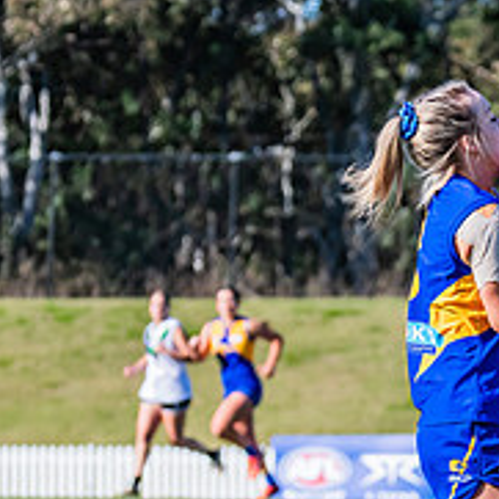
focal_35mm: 615
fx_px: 10030
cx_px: 550
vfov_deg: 2.8
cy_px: 364
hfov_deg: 2.8
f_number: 9
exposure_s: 1/1250
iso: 640
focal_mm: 210
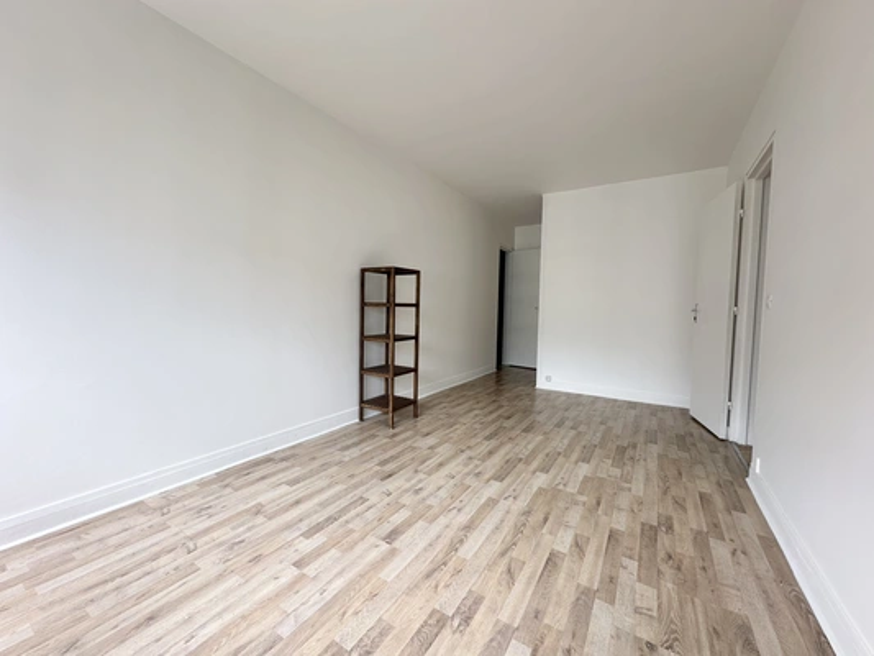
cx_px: 437
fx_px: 354
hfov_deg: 102.1
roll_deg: -1.3
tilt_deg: -2.5
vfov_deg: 85.7
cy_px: 328
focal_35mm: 14
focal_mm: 2.22
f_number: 2.2
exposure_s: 1/99
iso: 50
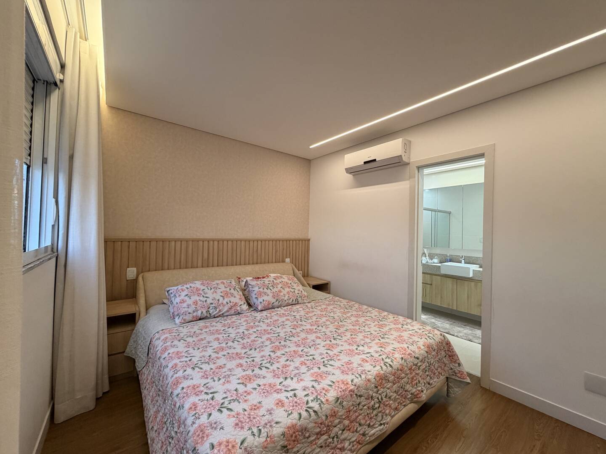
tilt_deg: +0.7
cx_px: 303
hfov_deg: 102.1
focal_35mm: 14
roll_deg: -1.3
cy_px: 227
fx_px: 245
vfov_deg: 85.7
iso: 200
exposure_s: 1/60
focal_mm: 2.22
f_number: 2.2
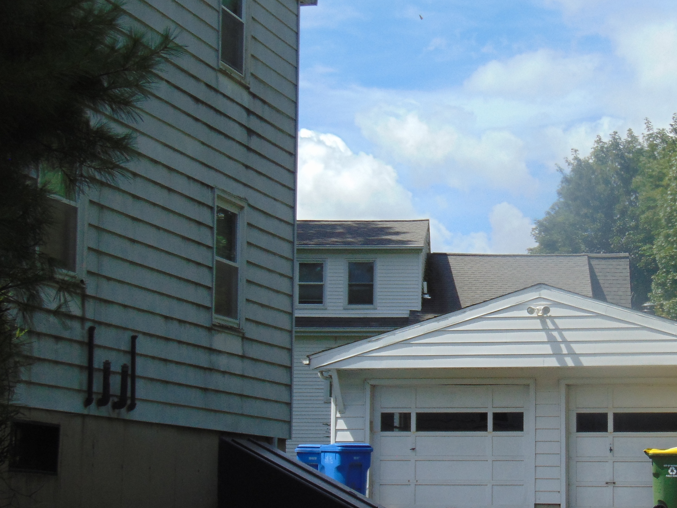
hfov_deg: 20.5
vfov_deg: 15.5
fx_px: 1858
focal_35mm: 95
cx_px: 485
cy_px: 310
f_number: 3.6
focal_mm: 10.8
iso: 80
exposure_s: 1/800
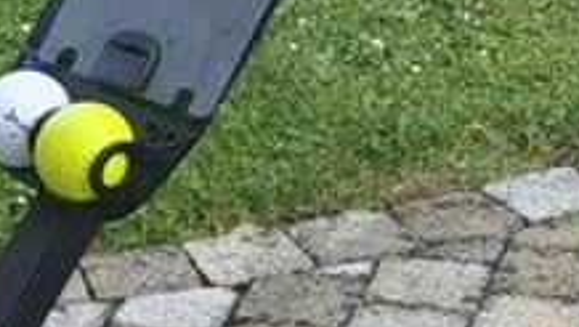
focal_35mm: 160
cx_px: -523
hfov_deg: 12.1
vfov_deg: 7.3
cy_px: 642
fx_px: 2458
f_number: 1.9
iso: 160
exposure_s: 1/556
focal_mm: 3.94
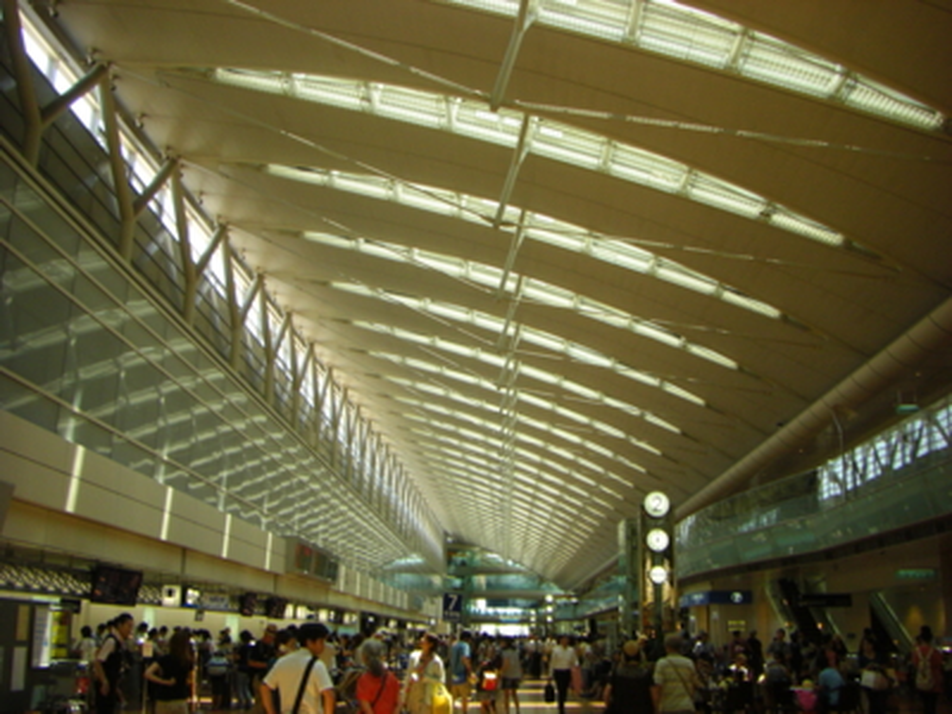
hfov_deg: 49.0
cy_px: 357
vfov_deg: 37.7
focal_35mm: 38
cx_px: 476
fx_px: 1045
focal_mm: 6.3
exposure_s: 1/100
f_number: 3.4
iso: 100
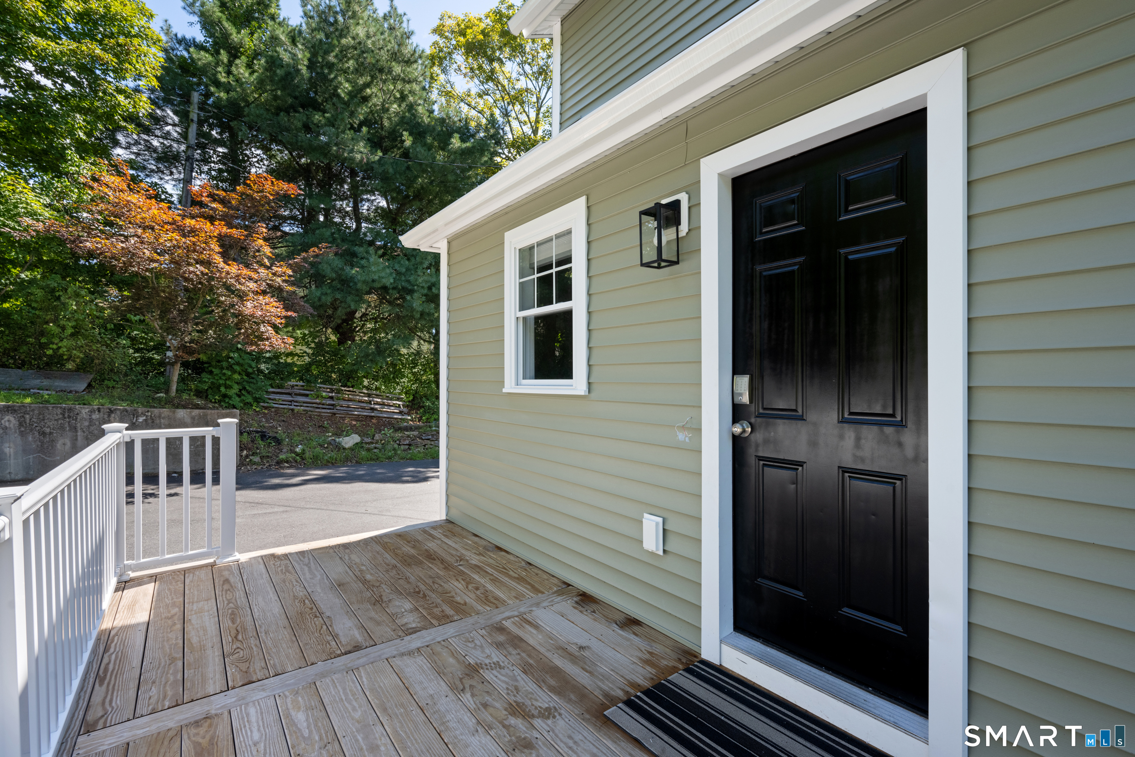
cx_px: 568
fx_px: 504
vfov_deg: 73.8
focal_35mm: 16
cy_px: 378
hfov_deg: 96.7
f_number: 9
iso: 320
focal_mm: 16
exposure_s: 1/80
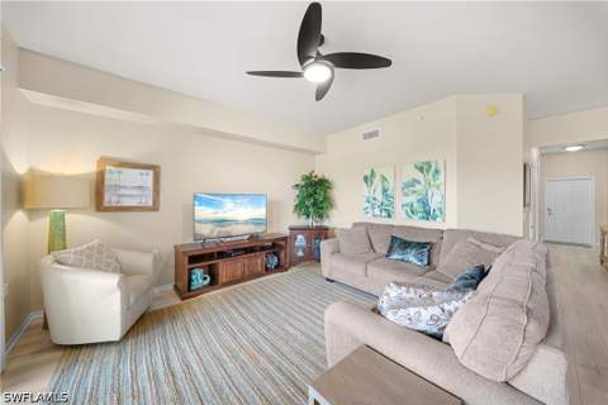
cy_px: 202
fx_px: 203
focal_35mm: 12
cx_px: 304
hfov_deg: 112.6
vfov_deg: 90.0
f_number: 11
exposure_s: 1/13
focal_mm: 12
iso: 2000
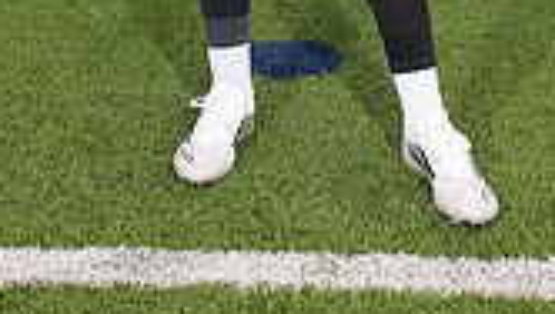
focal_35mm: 102
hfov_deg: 20.9
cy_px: -384
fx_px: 1503
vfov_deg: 10.6
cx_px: 271
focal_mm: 36
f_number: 7.1
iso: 125
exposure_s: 1/400
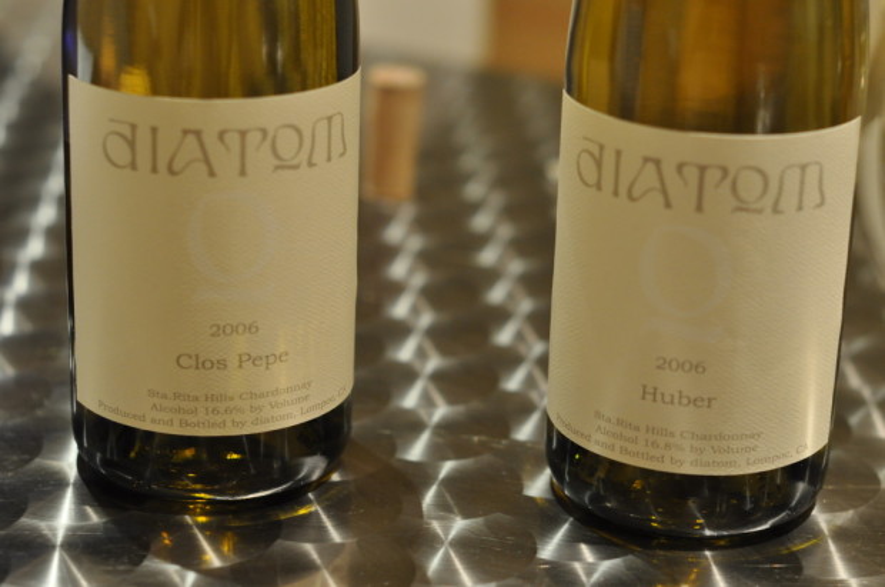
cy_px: 294
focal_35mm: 75
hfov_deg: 27.0
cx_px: 442
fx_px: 1840
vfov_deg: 18.1
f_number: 2.8
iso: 1000
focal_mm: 50
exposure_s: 1/30
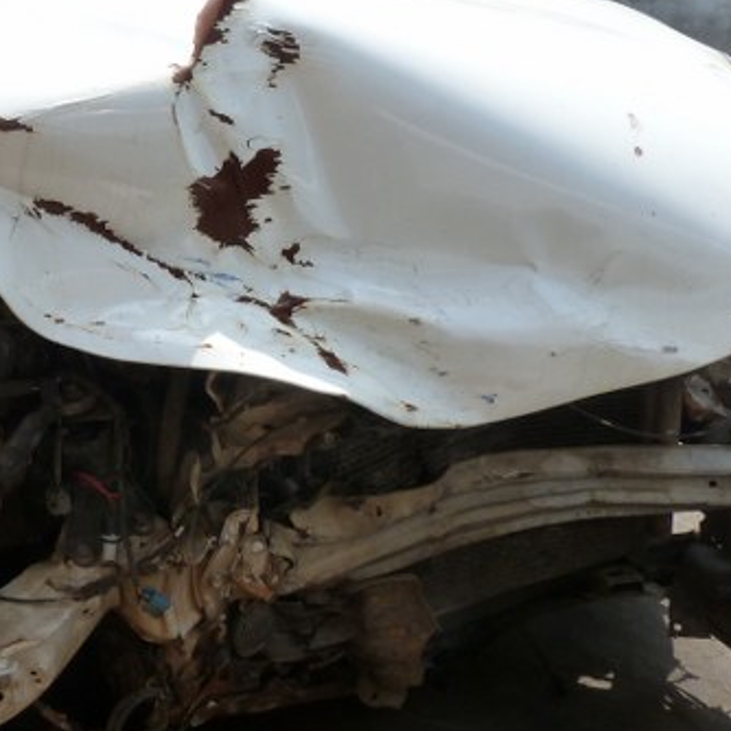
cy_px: 280
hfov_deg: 30.3
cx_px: 26
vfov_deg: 32.1
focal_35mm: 53
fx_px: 1266
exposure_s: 1/200
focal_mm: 4.5
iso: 125
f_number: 5
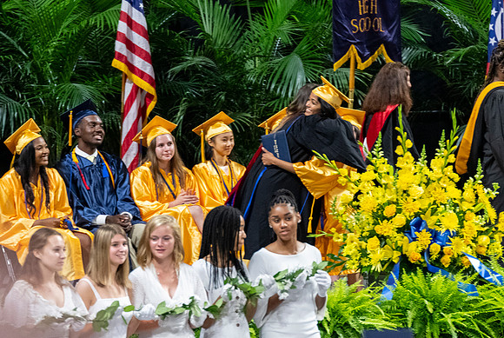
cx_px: 293
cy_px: 201
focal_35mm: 404
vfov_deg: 3.4
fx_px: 5666
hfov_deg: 5.1
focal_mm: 200
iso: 2000
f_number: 4
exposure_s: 1/200
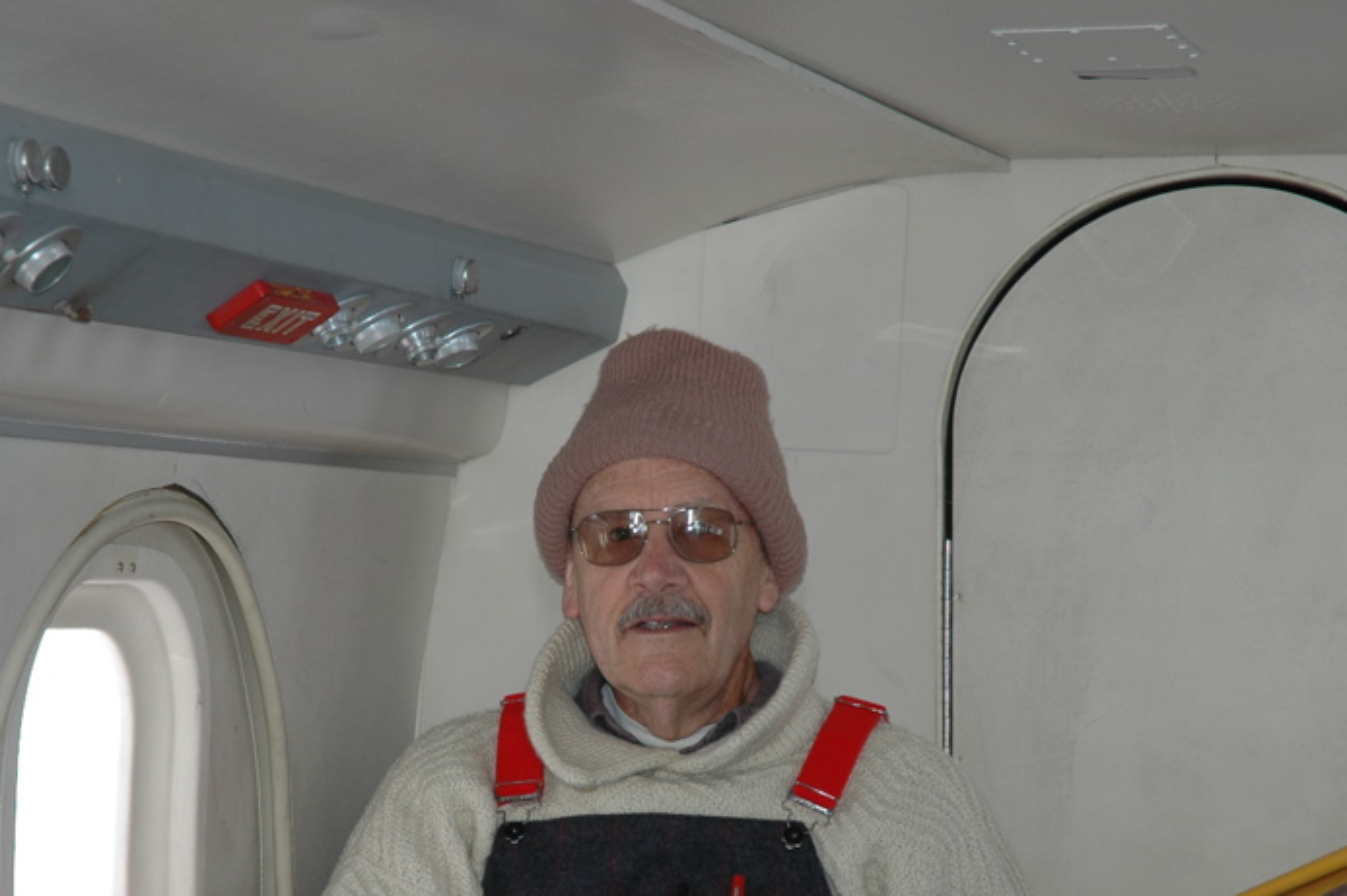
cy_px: 616
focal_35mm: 155
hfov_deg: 13.3
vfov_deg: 8.8
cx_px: 617
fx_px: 5795
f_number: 4.5
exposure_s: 1/250
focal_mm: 70
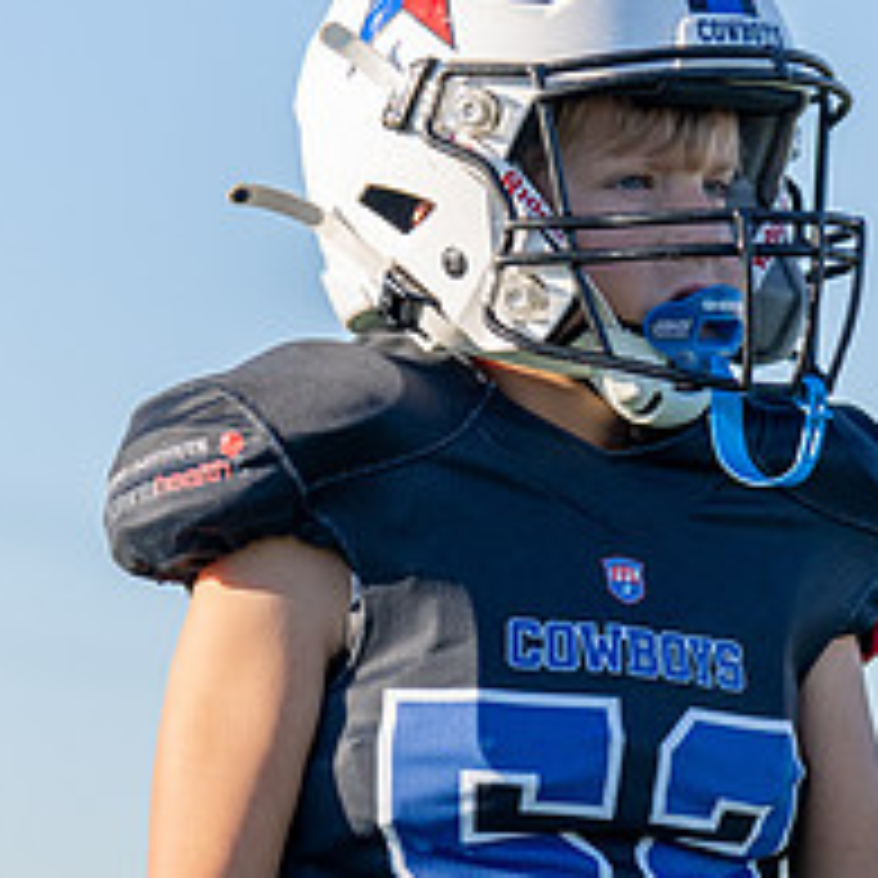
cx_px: 652
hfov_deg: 6.2
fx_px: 8121
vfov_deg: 6.2
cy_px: 551
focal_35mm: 283
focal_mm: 80
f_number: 2.8
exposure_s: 1/2000
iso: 250
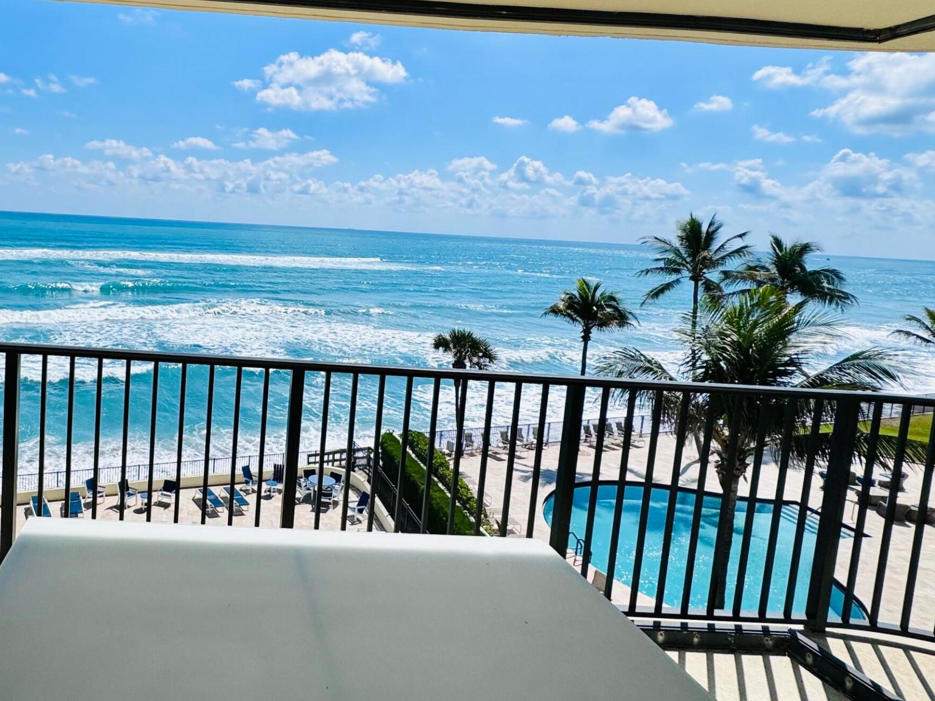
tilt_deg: -7.3
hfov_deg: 66.3
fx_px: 648
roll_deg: -3.1
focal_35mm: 24
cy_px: 286
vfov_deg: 56.4
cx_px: 214
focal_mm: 2.22
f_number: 2.2
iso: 32
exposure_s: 1/4630
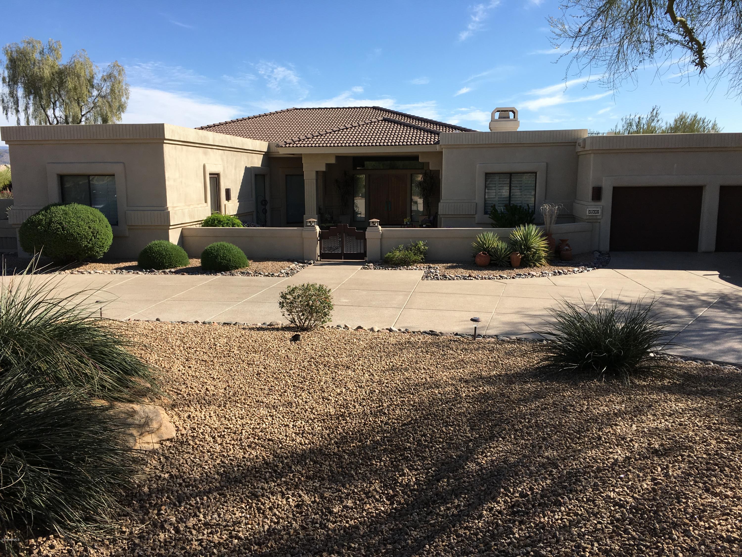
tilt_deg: -9.5
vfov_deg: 48.2
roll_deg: +0.9
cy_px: 278
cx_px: 371
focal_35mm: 29
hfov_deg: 61.7
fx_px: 622
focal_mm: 4.15
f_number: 2.2
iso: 25
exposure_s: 1/1374
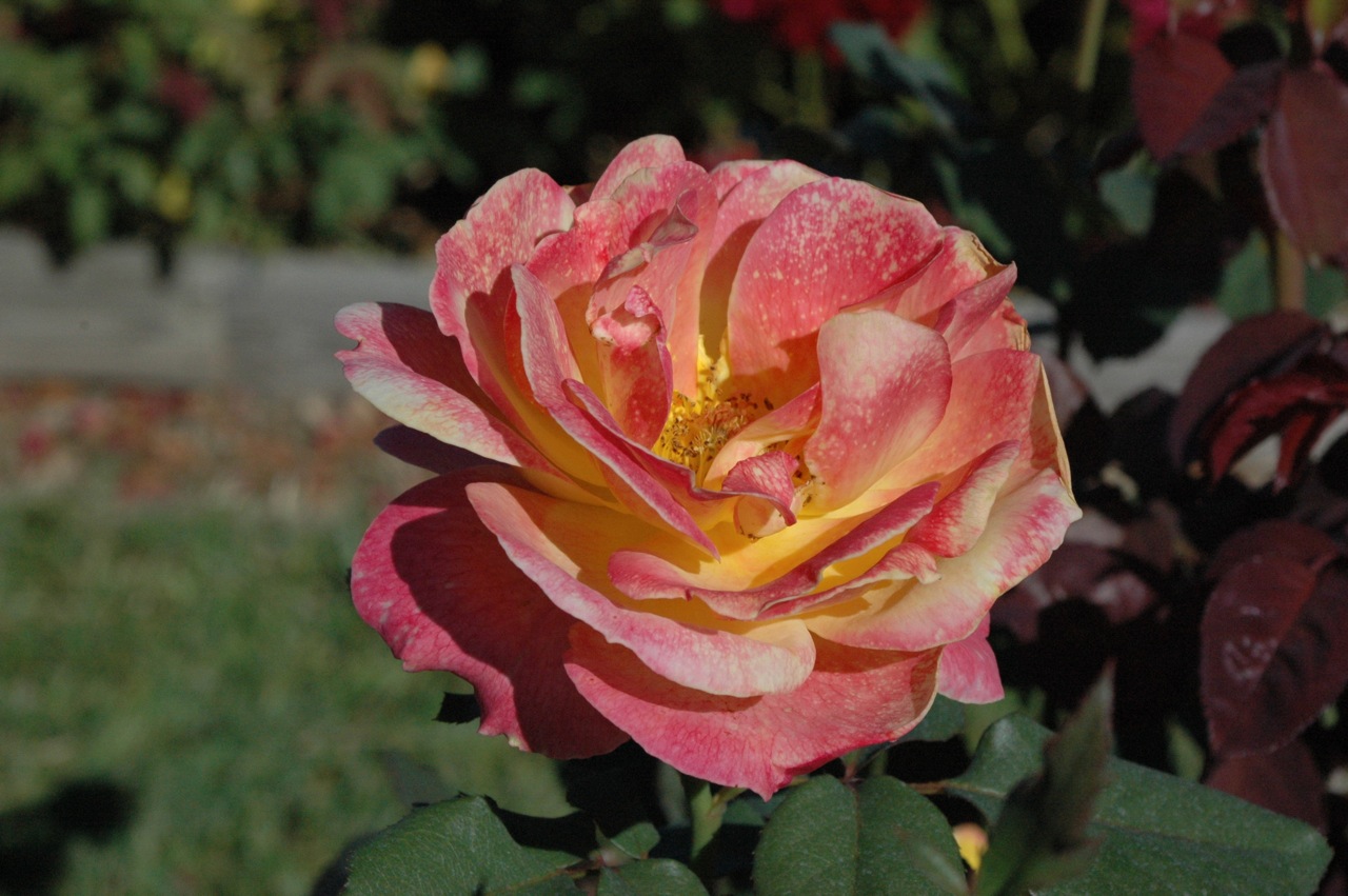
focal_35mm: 120
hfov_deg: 17.1
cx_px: 674
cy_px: 448
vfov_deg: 11.4
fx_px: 4489
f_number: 13
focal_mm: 80
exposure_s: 1/640
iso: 800
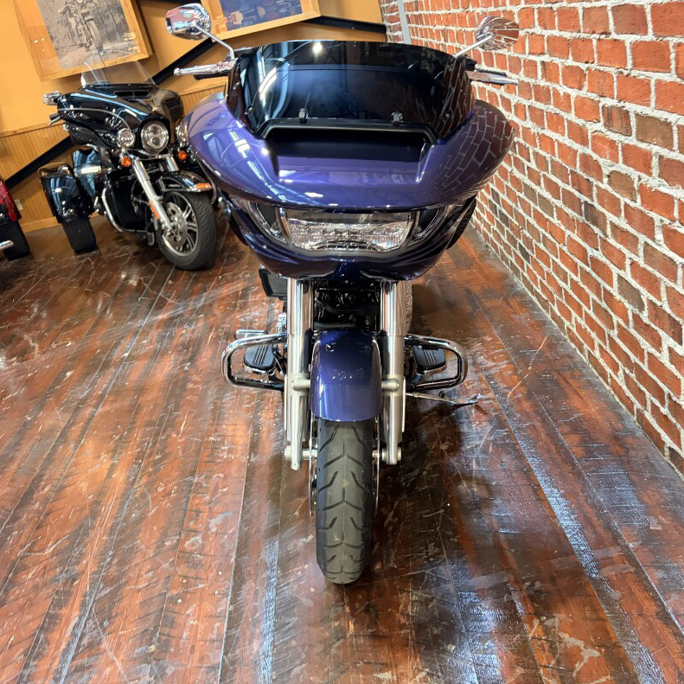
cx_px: 375
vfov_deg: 52.5
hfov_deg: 52.4
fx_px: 693
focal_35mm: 31
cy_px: 339
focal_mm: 5.96
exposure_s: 1/60
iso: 320
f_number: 1.6
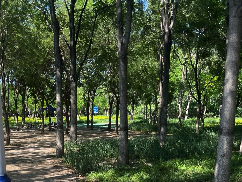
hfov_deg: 69.4
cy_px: 91
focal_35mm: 25
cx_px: 121
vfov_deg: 54.9
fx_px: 175
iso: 32
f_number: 1.6
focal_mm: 5.1
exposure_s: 1/740
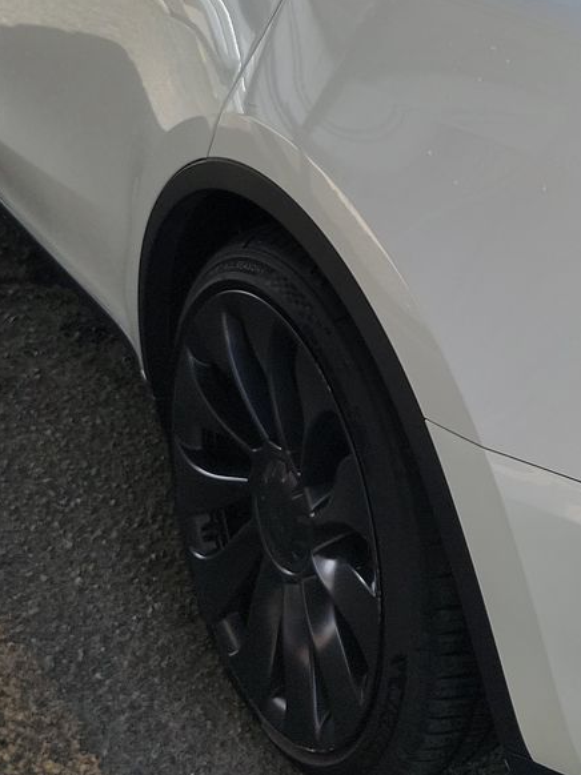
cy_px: 134
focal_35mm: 66
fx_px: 1478
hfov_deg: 21.0
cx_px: 654
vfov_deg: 28.6
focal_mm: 6.7
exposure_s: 1/298
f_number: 1.8
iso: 50
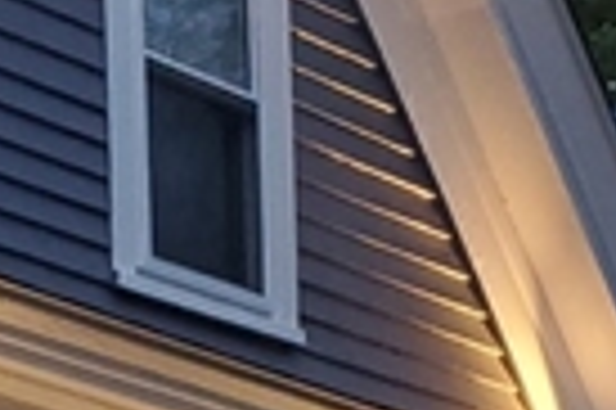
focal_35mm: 202
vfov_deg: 6.4
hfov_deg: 10.0
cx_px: -144
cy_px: 1068
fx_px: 3452
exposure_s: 1/40
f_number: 1.5
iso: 200
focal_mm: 4.3
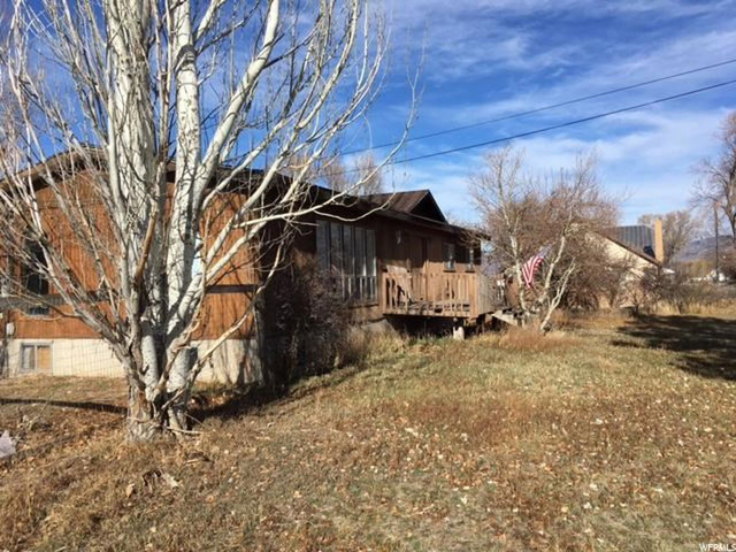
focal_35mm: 29
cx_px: 368
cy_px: 276
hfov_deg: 61.7
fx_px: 617
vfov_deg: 48.2
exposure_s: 1/1972
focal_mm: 4.15
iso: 25
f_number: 2.2
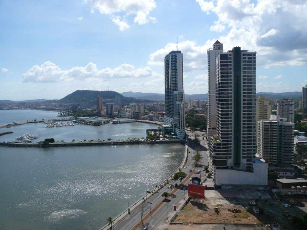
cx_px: 154
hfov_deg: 63.4
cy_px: 115
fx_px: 248
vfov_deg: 49.7
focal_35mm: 28
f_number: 8
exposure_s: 1/320
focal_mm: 4.6
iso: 100
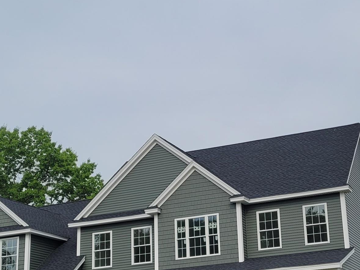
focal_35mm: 68
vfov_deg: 21.5
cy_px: 180
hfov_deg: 28.3
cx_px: 249
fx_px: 707
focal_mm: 5.4
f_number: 1.8
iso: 40
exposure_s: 1/2782
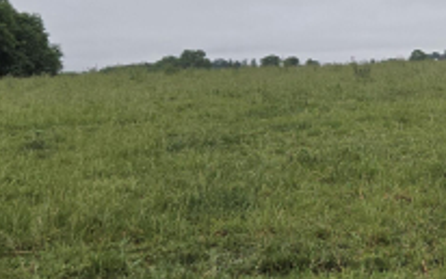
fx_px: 961
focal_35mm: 79
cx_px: 503
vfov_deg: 16.4
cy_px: 48
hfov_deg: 24.2
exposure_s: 1/1225
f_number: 1.8
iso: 25
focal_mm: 5.4
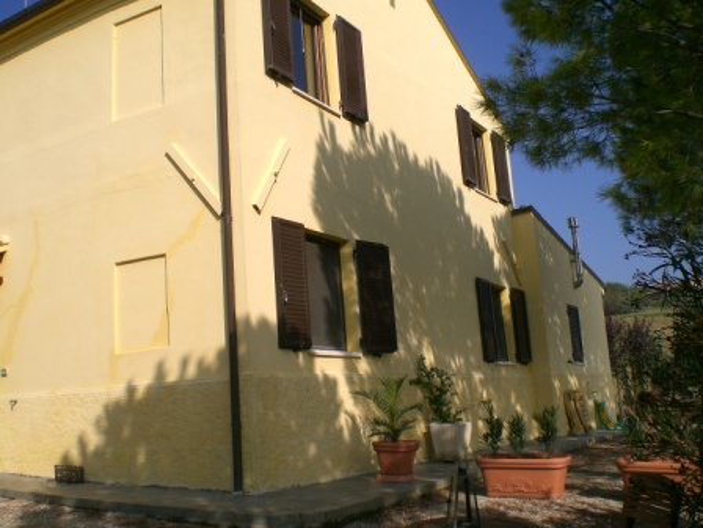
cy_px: 264
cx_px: 352
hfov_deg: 49.0
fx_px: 772
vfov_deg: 37.7
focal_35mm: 38
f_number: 4.4
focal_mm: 6.3
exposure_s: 1/800
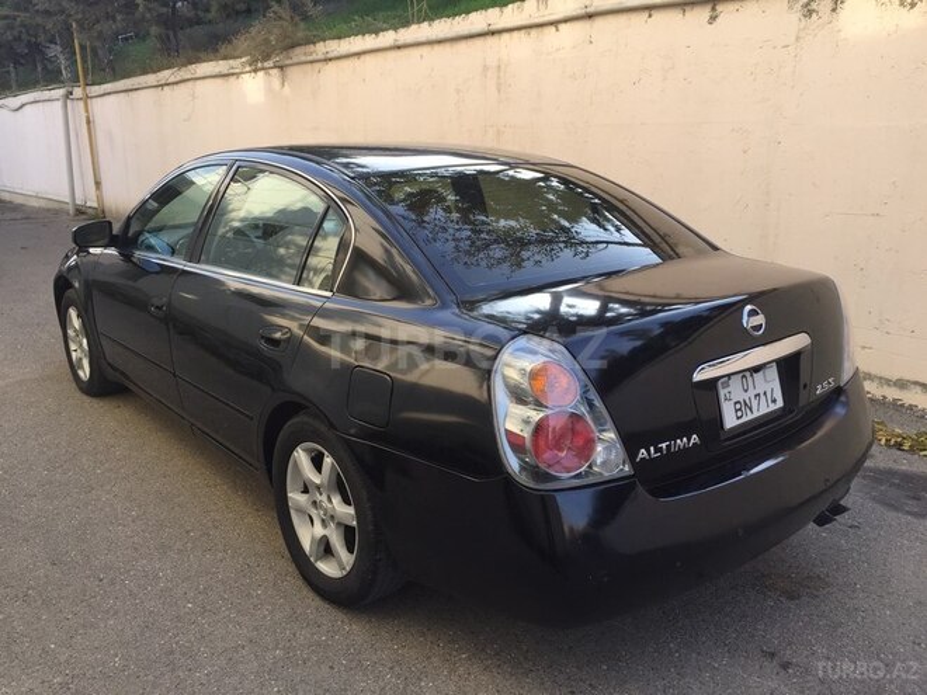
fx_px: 777
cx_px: 464
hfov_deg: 61.7
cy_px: 348
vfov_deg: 48.2
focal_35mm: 29
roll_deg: -2.5
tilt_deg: -14.5
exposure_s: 1/425
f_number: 2.2
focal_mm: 4.15
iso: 32
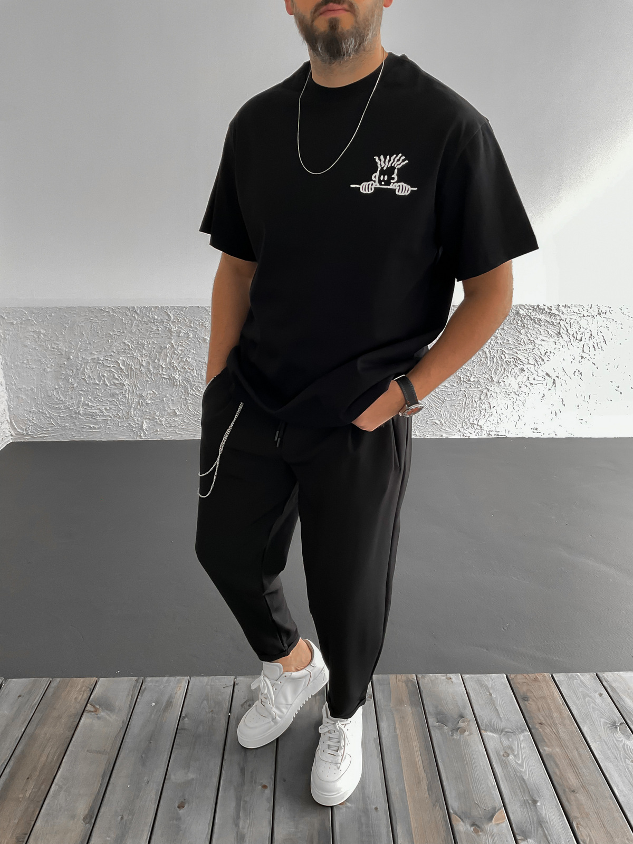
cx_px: 316
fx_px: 707
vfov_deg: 61.7
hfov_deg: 48.2
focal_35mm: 29
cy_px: 422
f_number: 1.8
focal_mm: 3
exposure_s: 1/80
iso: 64
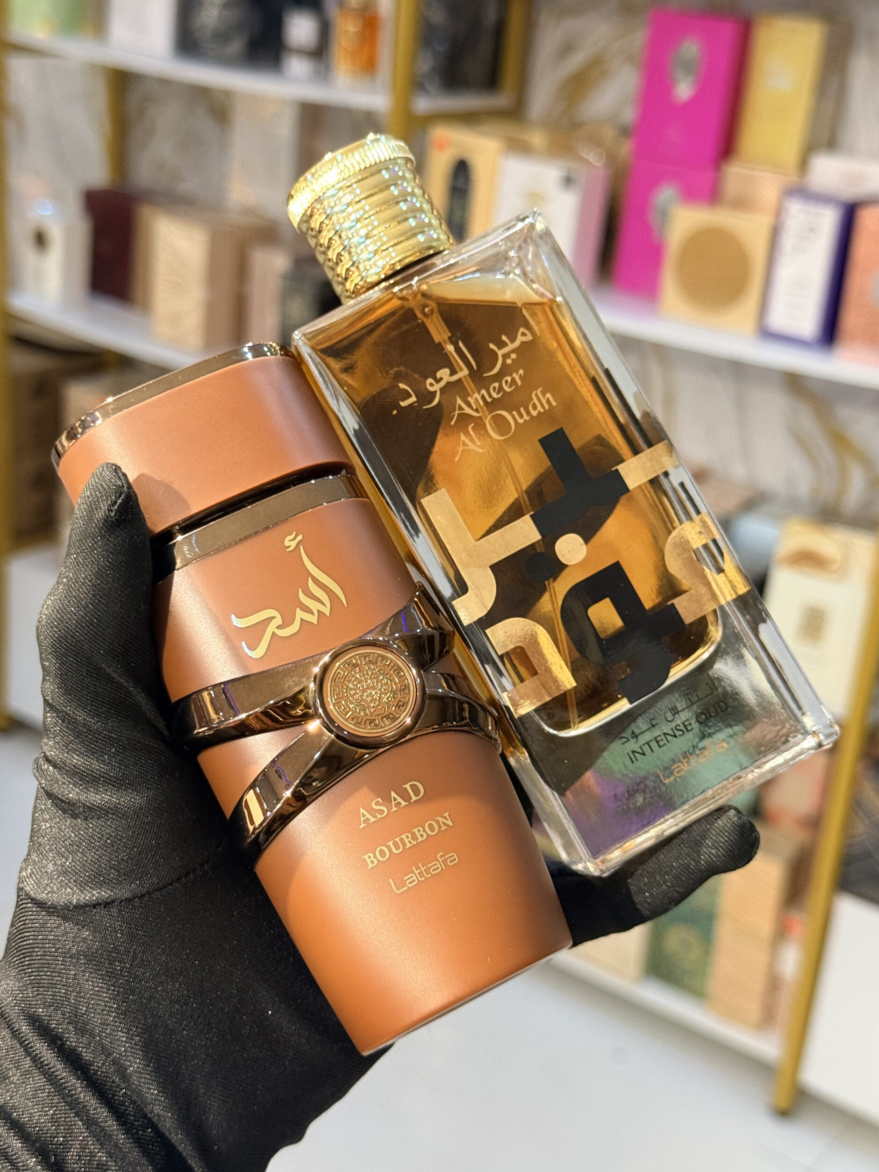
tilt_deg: -21.4
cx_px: 442
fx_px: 1659
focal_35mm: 49
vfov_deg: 38.9
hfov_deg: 29.7
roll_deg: -6.5
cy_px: 587
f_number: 1.78
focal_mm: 6.76
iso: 250
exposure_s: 1/33
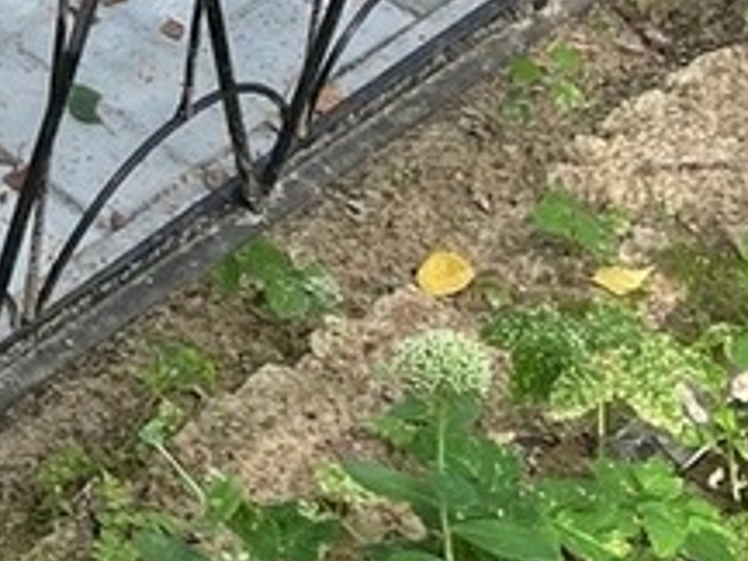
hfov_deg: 14.2
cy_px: -689
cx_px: -582
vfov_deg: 10.7
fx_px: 2658
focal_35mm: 123
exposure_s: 1/121
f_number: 1.6
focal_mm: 4.2
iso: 32
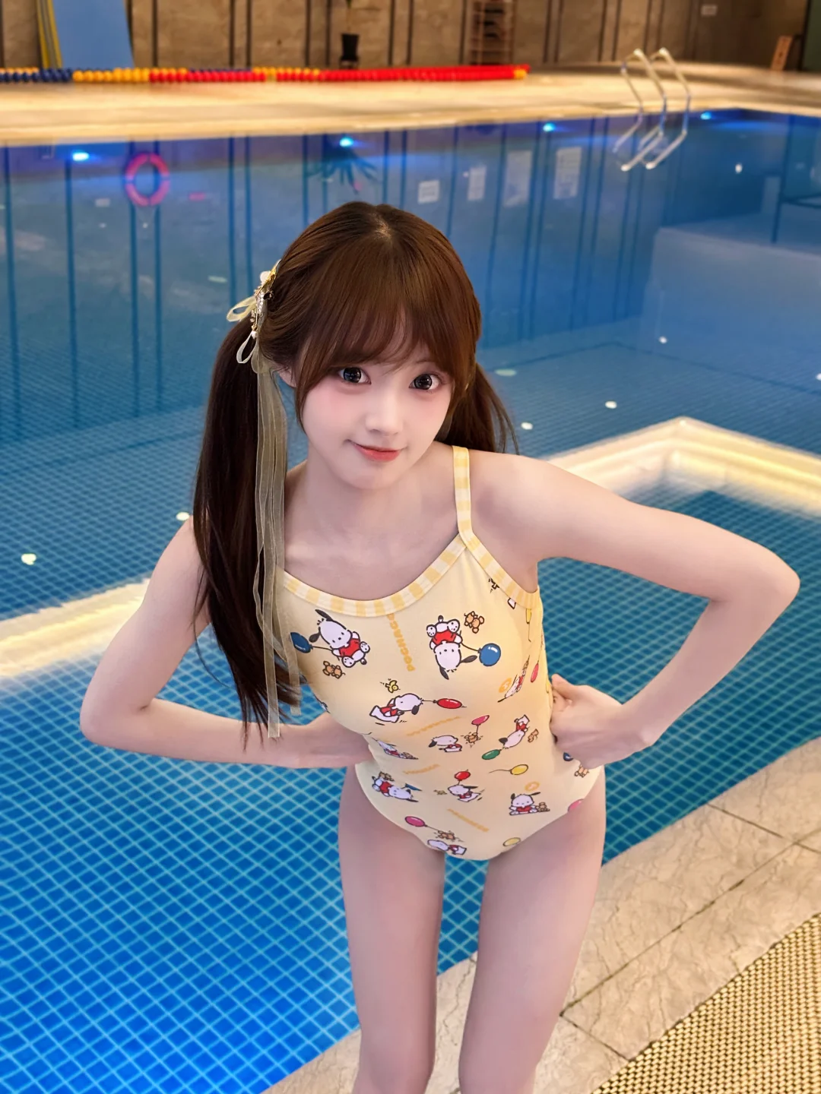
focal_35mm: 48
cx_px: 410
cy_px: 547
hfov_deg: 30.3
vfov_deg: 39.7
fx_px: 1518
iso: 640
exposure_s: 1/25
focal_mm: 6.86
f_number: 1.78
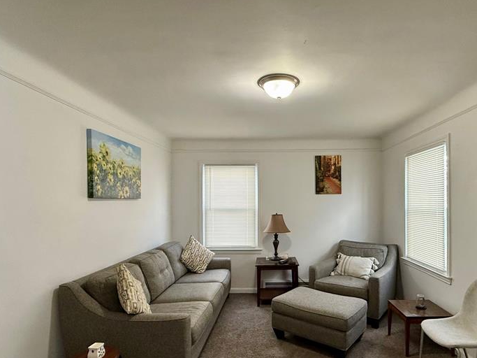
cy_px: 204
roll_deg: +0.8
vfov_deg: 63.1
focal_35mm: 21
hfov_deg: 78.4
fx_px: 289
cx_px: 276
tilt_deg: -0.3
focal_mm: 2.22
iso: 250
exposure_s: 1/120
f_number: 2.2
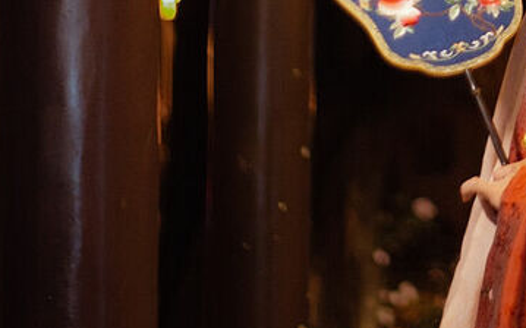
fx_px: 3138
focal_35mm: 219
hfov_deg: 9.4
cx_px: 637
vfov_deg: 5.9
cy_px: -242
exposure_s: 1/125
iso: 800
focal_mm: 50
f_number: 2
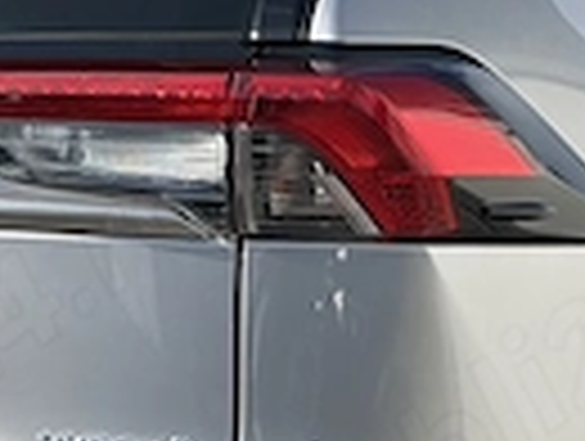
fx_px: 4063
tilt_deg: -9.6
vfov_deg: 6.2
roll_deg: +0.6
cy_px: 432
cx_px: 234
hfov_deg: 8.2
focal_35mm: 240
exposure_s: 1/2283
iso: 50
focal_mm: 5.96
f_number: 1.6
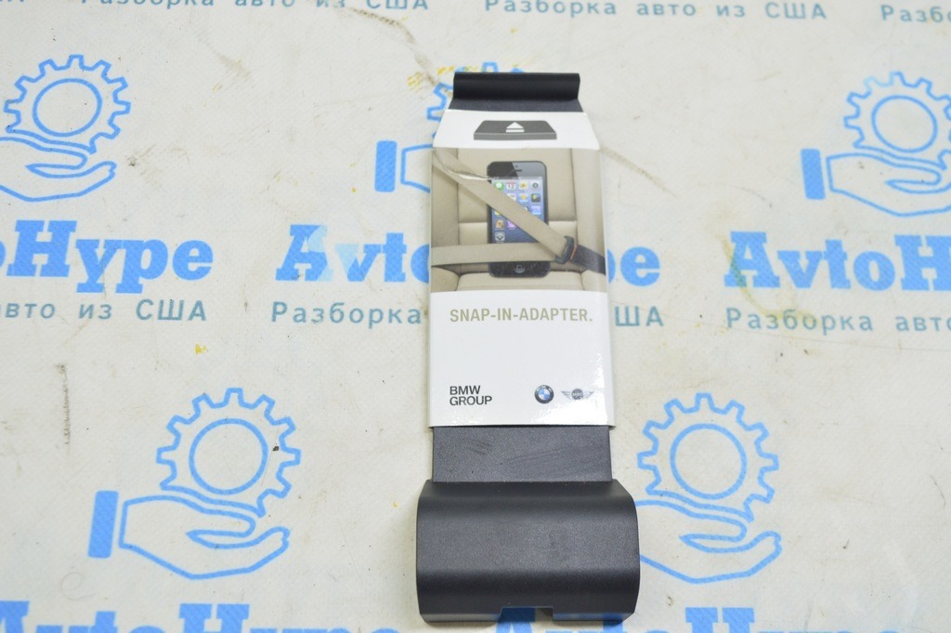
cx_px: 476
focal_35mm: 42
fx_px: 1109
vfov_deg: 31.8
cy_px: 316
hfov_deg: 46.4
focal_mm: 28
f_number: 5.6
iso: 400
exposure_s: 1/20
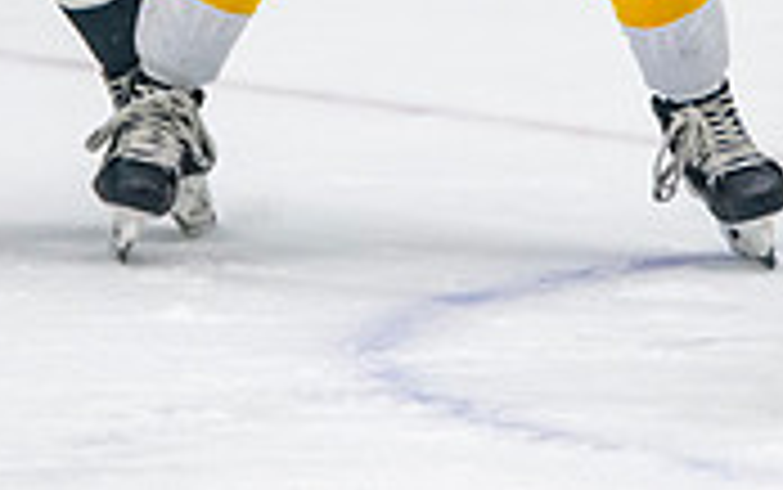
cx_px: 405
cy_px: -448
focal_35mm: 707
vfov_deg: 1.9
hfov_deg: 3.0
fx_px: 15097
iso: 2000
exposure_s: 1/640
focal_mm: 155
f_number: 3.2
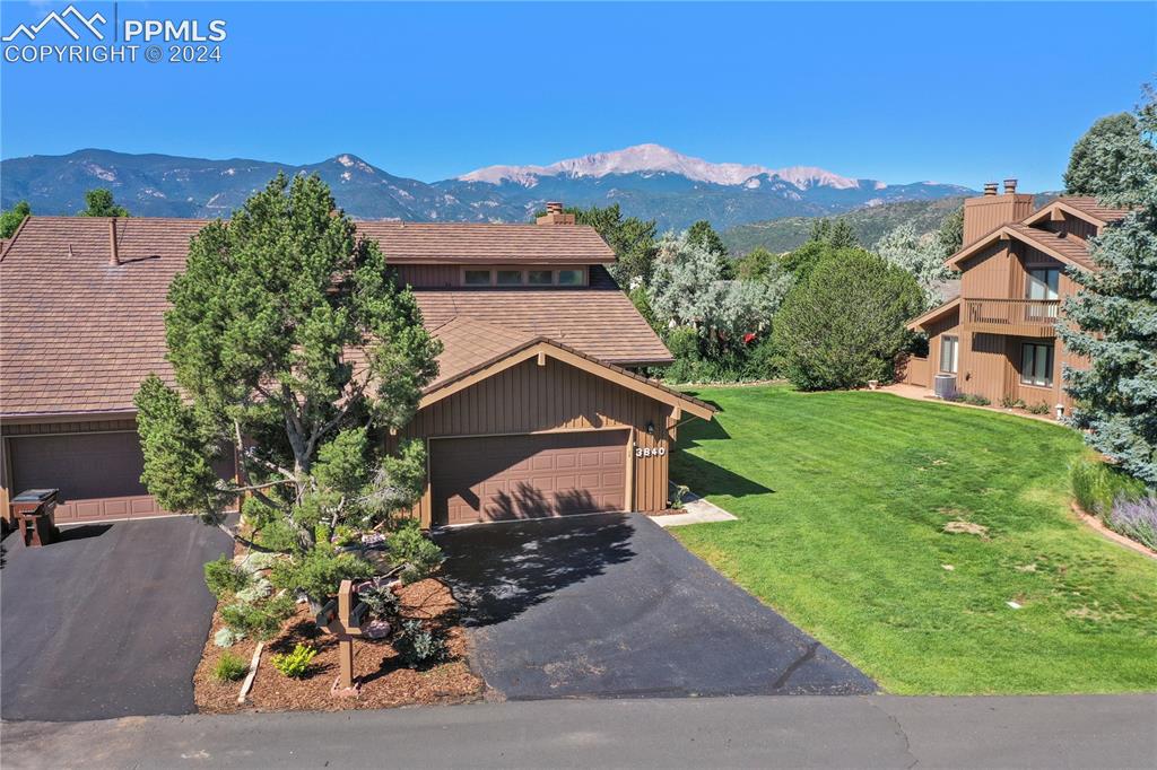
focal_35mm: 28
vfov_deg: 46.4
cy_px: 385
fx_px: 900
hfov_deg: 65.5
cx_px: 578
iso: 100
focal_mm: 10.26
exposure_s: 1/500
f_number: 4
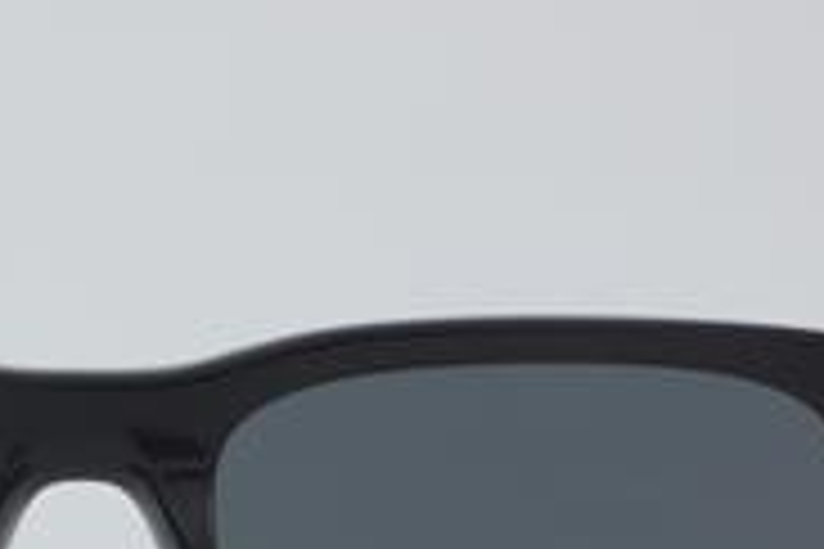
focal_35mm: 180
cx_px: 86
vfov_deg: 7.6
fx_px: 4122
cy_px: 486
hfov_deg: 11.3
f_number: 32
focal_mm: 55
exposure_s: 1/4
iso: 100
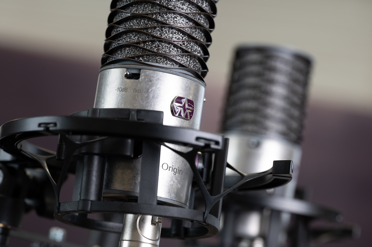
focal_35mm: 105
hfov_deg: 19.5
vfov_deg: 13.0
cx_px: 186
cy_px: 124
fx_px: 1084
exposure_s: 1/160
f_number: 7.1
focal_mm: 105
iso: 1250
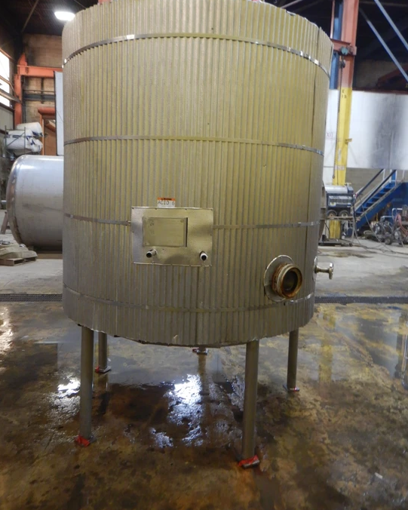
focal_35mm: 26
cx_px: 204
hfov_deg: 54.9
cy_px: 230
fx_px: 392
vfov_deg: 65.9
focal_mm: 4.3
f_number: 2.8
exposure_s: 1/15
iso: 400
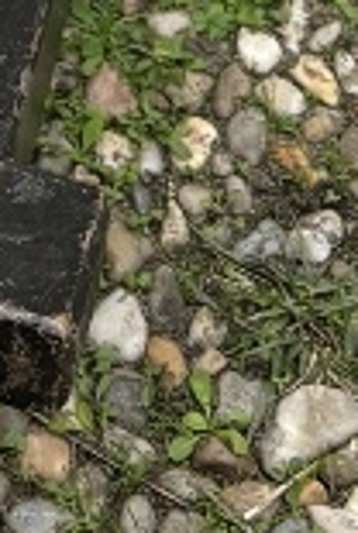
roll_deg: +0.2
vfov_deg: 7.9
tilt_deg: -32.5
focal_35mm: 209
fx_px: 3104
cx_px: -210
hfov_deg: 6.5
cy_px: -1269
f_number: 1.6
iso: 50
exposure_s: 1/396
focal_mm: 5.96
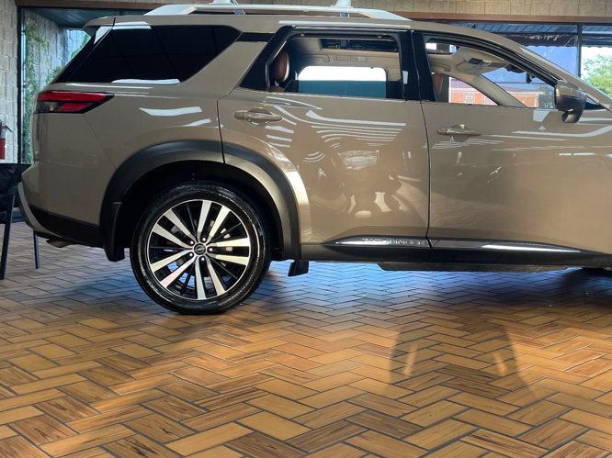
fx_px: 707
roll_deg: -0.3
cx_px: 412
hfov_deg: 46.0
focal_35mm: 40
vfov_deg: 35.8
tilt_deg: -1.1
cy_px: 187
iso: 64
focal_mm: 4.2
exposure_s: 1/120
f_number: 1.6
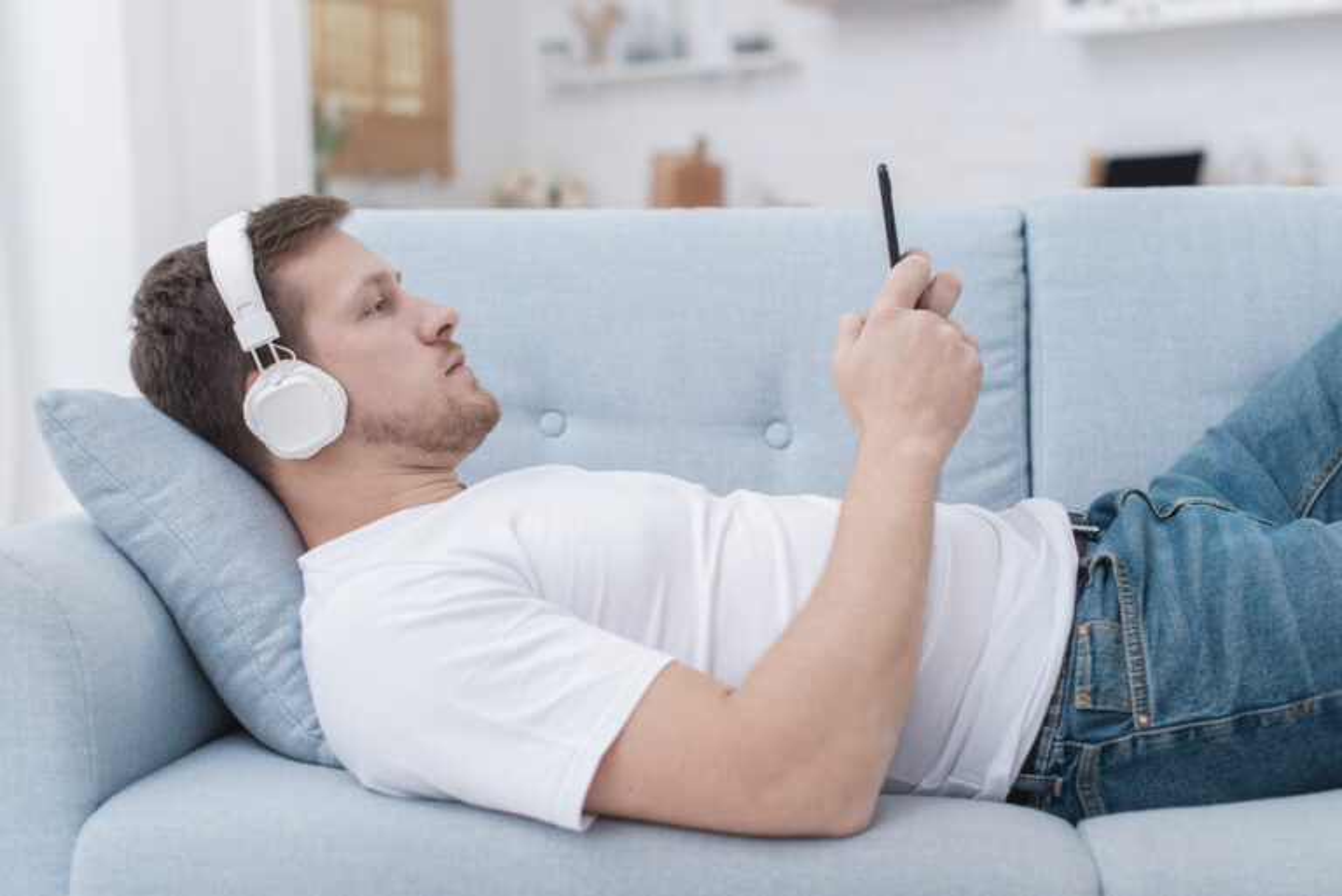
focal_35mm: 50
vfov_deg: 27.0
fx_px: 1865
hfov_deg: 39.6
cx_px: 671
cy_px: 448
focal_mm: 50
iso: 125
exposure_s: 1/125
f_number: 2.8
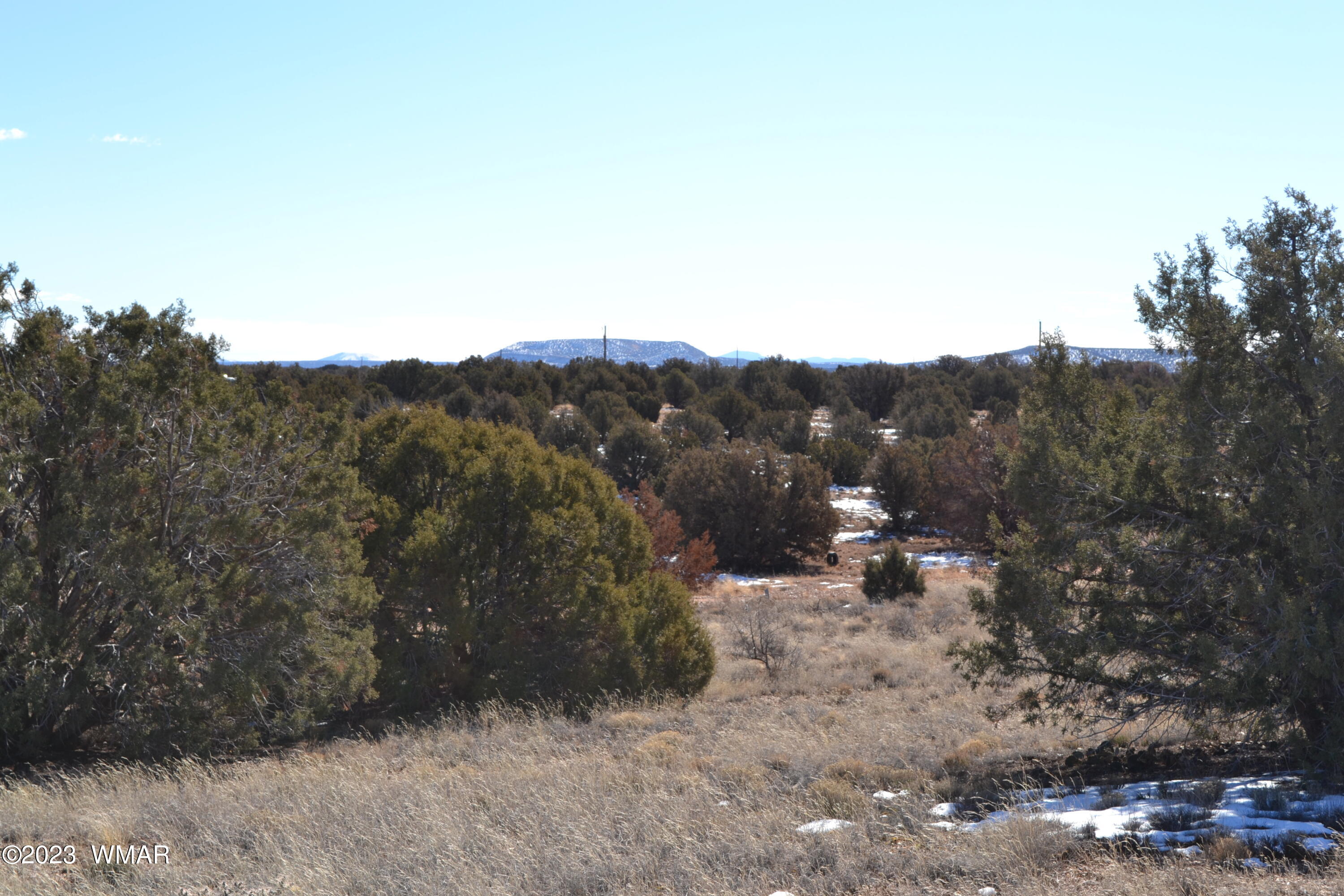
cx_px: 672
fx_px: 2240
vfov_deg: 22.6
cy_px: 448
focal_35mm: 60
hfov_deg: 33.4
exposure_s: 1/200
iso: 100
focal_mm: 40
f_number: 9
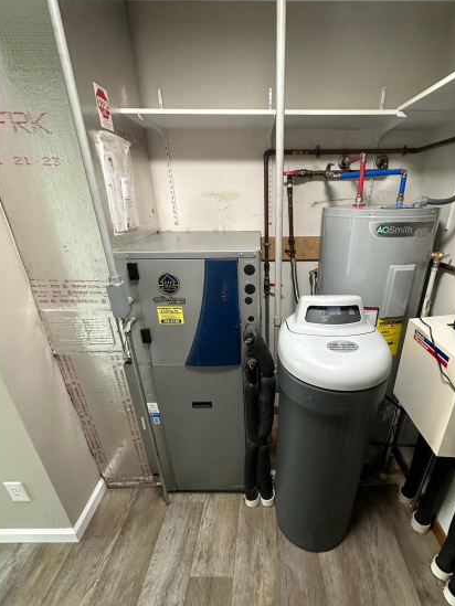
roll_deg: -0.9
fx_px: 298
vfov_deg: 90.6
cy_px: 338
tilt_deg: -26.0
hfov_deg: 74.2
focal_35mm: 17
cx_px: 265
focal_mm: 2.22
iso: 320
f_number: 2.2
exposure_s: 1/60
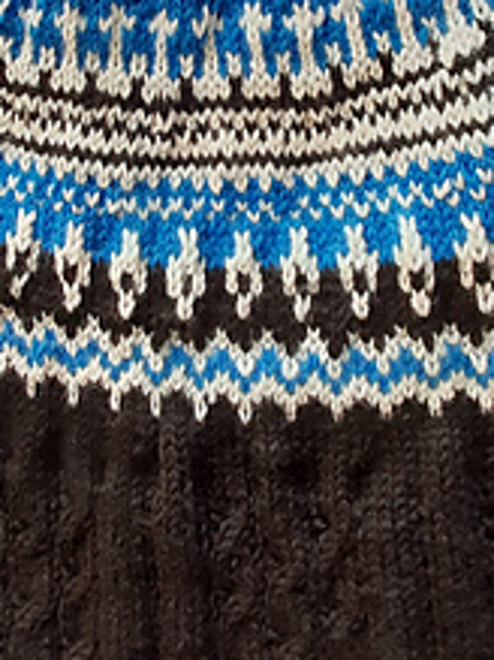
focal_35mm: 38
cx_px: 181
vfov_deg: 46.1
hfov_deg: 37.4
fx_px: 724
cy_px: 118
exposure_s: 1/50
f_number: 2.2
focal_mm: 1.42
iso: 50
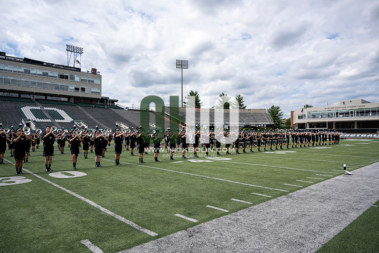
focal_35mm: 24
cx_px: 190
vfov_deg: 53.2
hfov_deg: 73.7
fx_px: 253
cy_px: 126
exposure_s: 1/1600
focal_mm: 24
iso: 200
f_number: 5
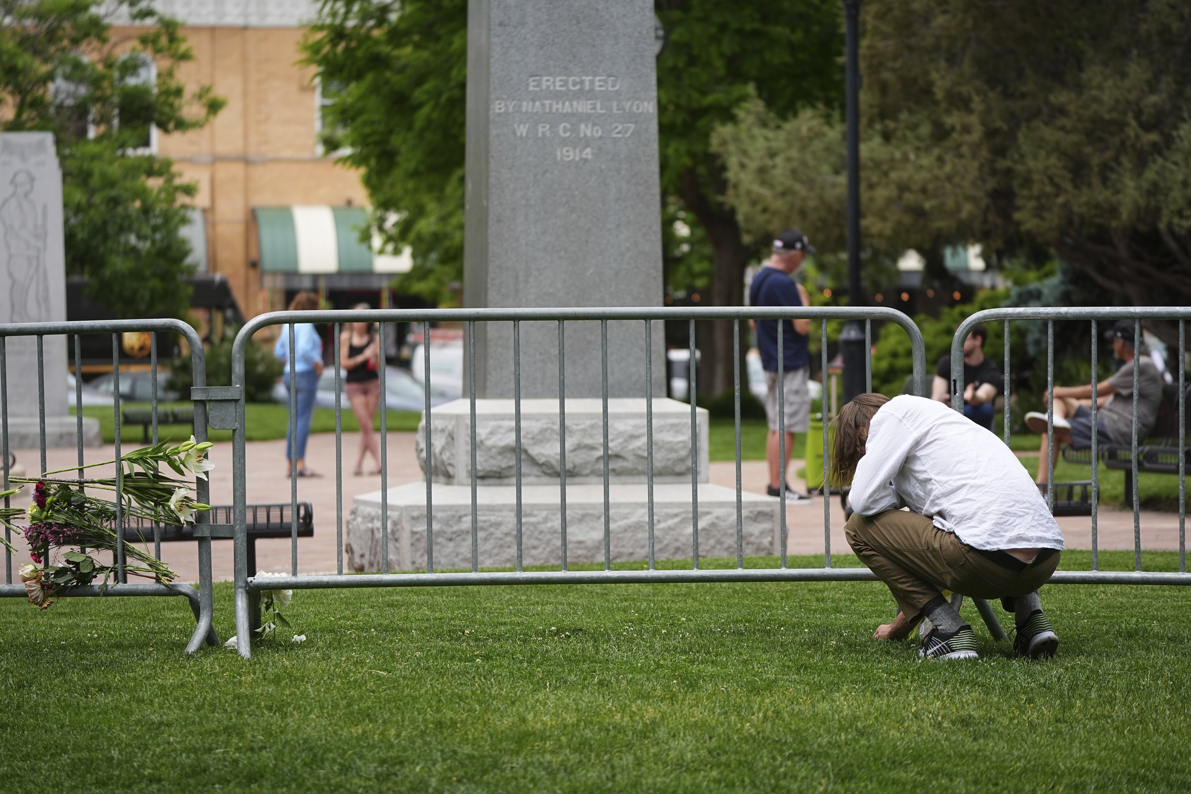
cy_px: 397
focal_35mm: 153
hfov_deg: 13.4
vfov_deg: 9.0
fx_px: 5061
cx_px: 596
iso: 400
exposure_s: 1/1250
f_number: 5
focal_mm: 153
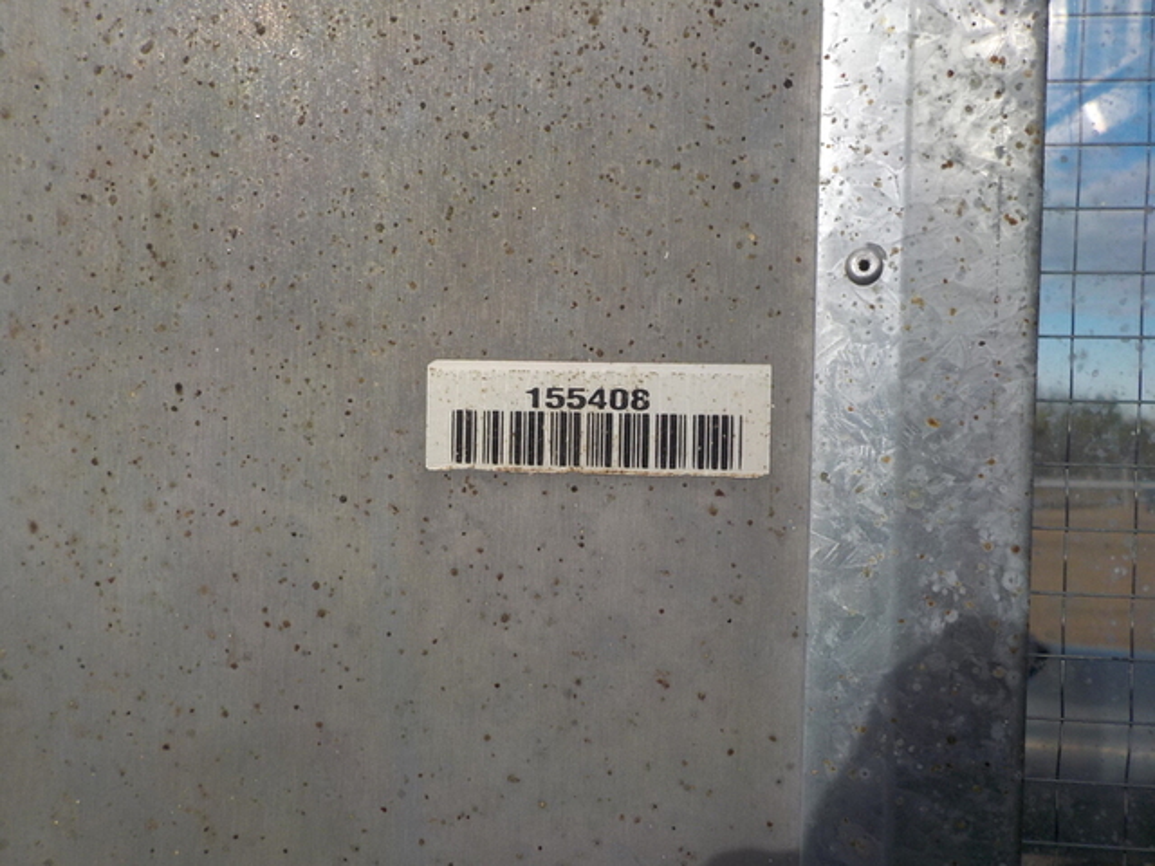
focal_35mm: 30
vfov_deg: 46.8
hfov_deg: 60.0
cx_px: 578
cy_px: 433
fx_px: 1001
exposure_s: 1/500
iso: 125
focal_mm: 4.1
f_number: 6.6
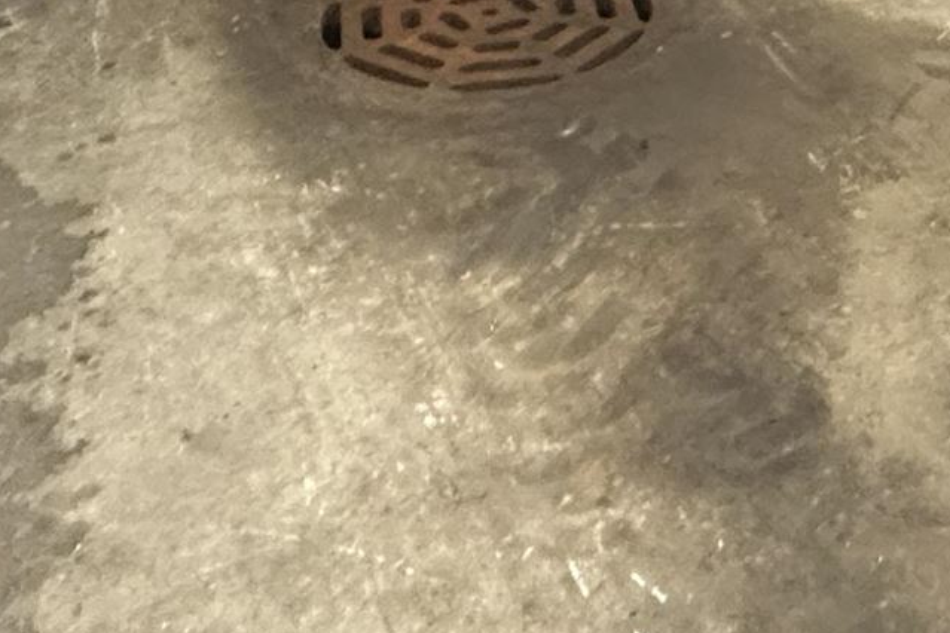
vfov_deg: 14.3
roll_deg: -2.4
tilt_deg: +1.8
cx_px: 818
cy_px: -810
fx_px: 1847
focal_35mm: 70
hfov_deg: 28.0
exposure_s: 1/60
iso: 200
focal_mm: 2.22
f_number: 2.2
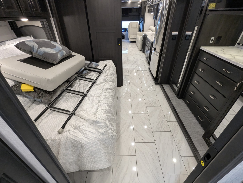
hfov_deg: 94.4
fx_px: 112
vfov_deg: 78.2
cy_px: 92
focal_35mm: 16
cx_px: 122
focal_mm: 2.35
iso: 272
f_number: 2.2
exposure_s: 1/49.8
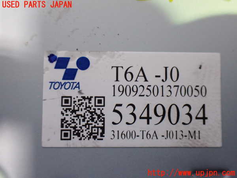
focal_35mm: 30
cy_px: 89
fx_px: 205
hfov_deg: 60.0
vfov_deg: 46.8
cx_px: 118
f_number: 2.3
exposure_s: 1/60
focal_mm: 5.4
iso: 800
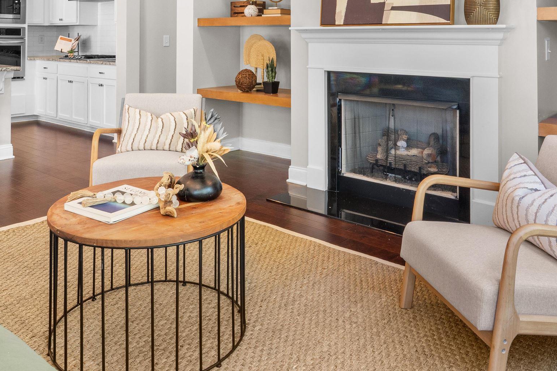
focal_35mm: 33
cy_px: 29
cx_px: 272
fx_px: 511
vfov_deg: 37.1
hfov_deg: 57.2
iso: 400
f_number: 11
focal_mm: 11
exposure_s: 1/1.67
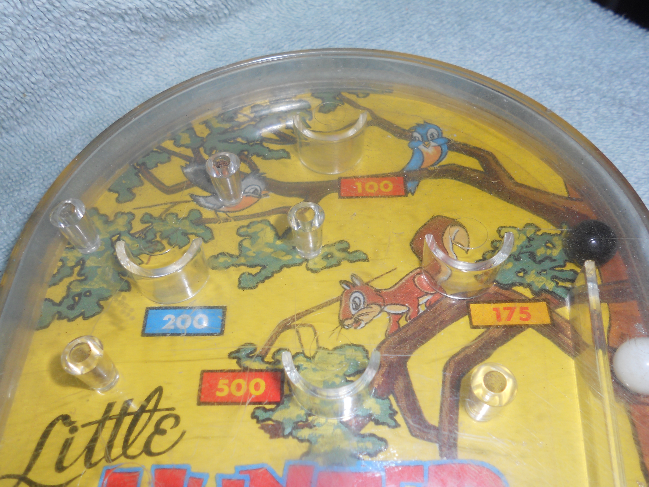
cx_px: 324
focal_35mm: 32
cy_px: 244
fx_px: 600
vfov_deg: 44.2
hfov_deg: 56.8
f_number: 8.8
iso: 80
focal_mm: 5.8
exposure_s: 1/25
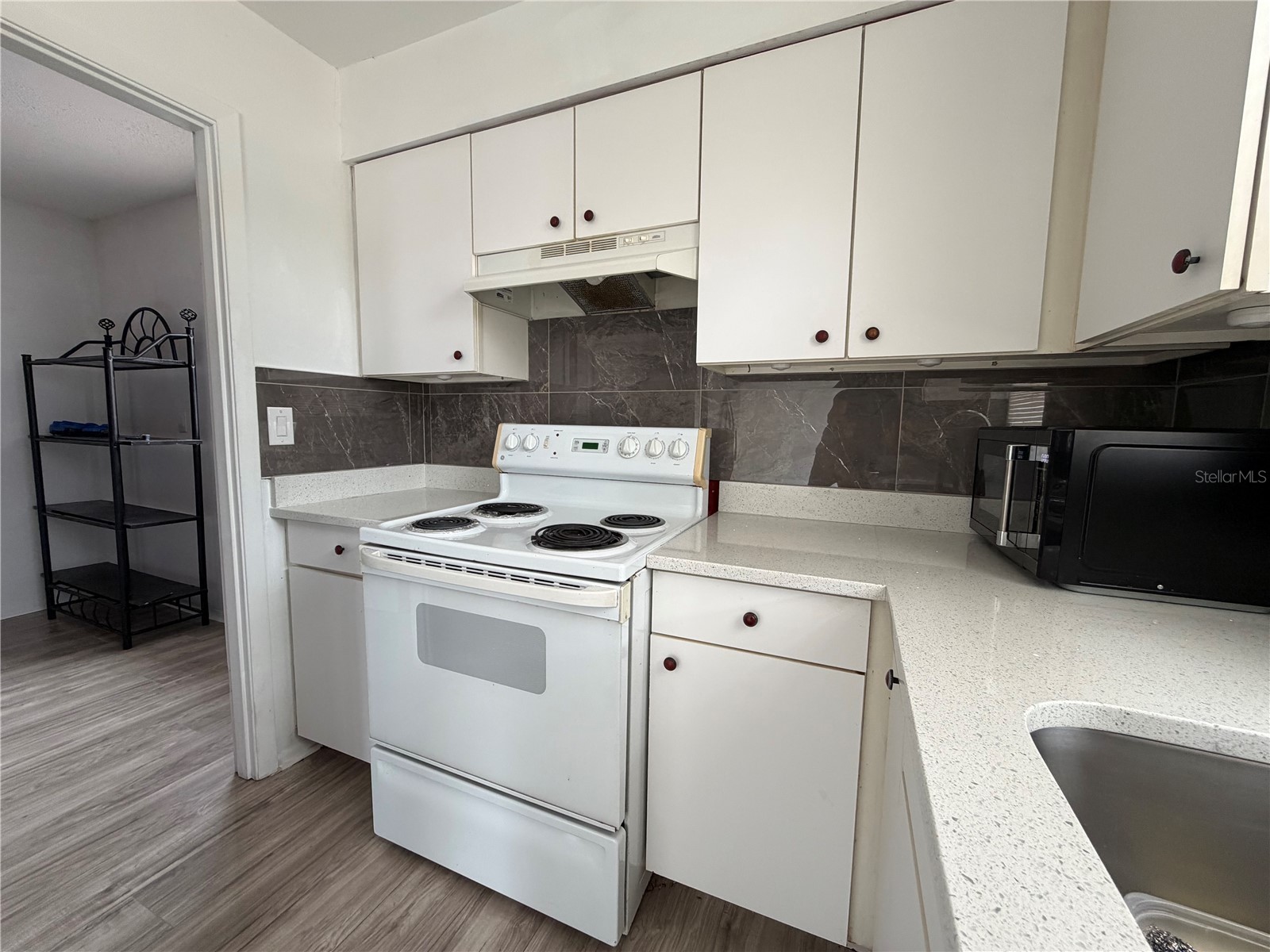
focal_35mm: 14
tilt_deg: -5.8
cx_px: 635
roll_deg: -0.2
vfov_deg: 85.7
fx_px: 514
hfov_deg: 102.1
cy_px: 476
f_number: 2.2
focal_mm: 2.22
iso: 160
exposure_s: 1/121
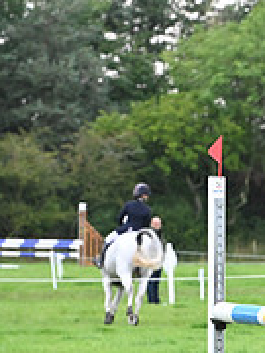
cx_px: 563
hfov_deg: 3.2
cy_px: 248
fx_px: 4736
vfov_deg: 4.3
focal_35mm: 464
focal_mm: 150
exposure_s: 1/1250
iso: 2500
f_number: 5.6
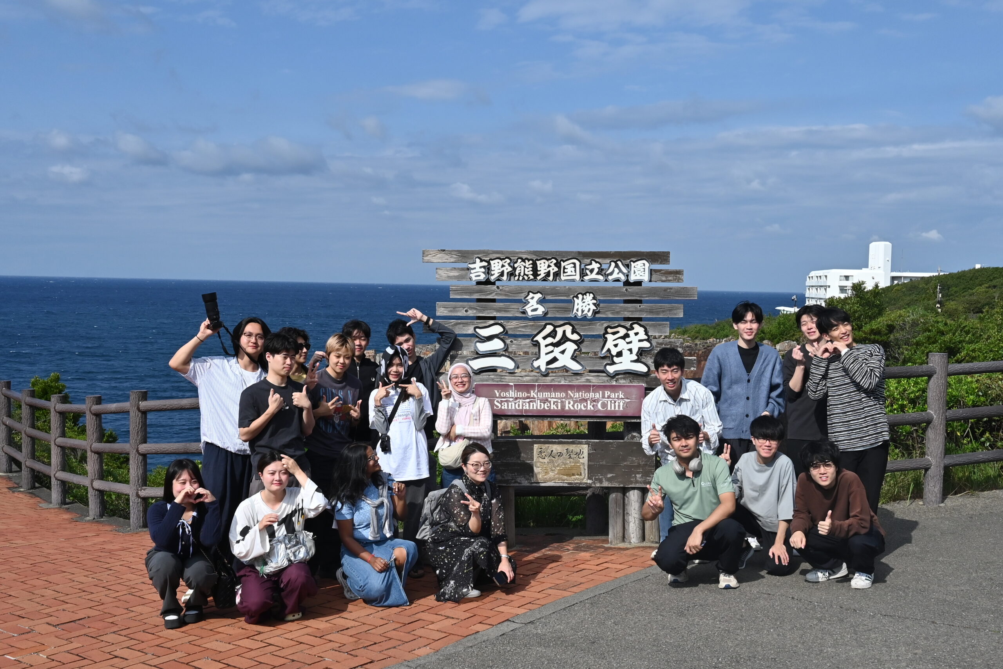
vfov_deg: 36.9
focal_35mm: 36
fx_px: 1003
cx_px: 502
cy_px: 334
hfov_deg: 53.1
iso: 280
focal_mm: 24
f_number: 11
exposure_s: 1/800
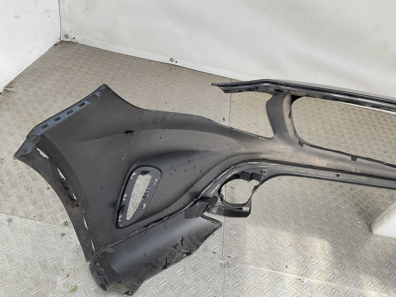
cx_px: 198
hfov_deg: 61.7
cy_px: 148
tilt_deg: -39.1
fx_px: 332
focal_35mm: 29
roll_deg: -15.9
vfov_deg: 48.2
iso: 16
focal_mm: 3
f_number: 1.8
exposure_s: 1/225
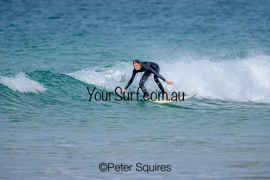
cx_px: 134
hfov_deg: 1.9
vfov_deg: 1.3
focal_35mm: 1101
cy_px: 94
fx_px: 8256
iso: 200
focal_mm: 800
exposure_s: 1/2000
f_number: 6.3
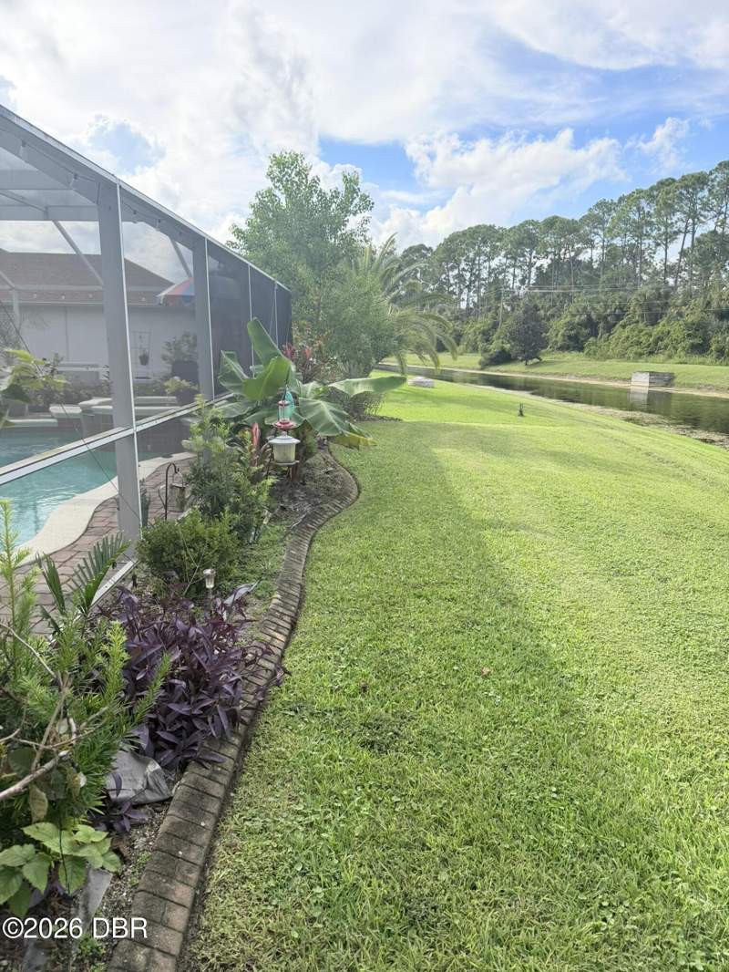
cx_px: 364
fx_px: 674
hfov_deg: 56.8
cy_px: 486
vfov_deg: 71.6
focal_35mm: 24
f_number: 1.78
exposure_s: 1/3425
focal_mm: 6.76
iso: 100
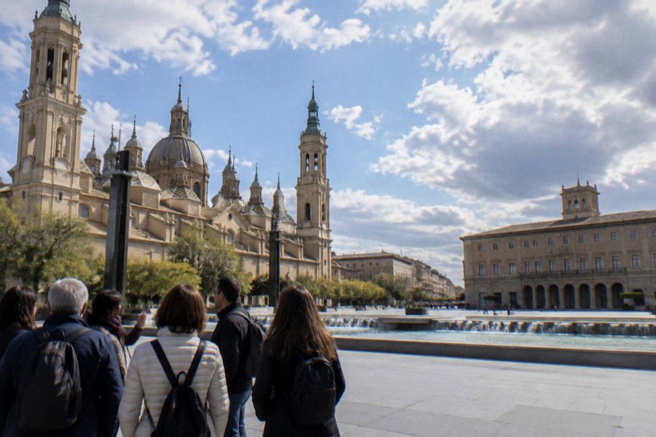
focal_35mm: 35
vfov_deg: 37.8
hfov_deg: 54.5
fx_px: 638
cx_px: 328
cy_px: 218
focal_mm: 35
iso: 320
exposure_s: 1/400
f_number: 10
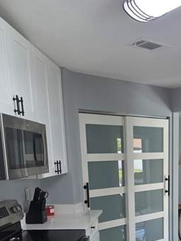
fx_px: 307
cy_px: 209
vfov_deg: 40.3
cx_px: 142
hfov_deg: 32.1
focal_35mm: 44
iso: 50
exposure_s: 1/120
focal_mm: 6.3
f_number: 1.7
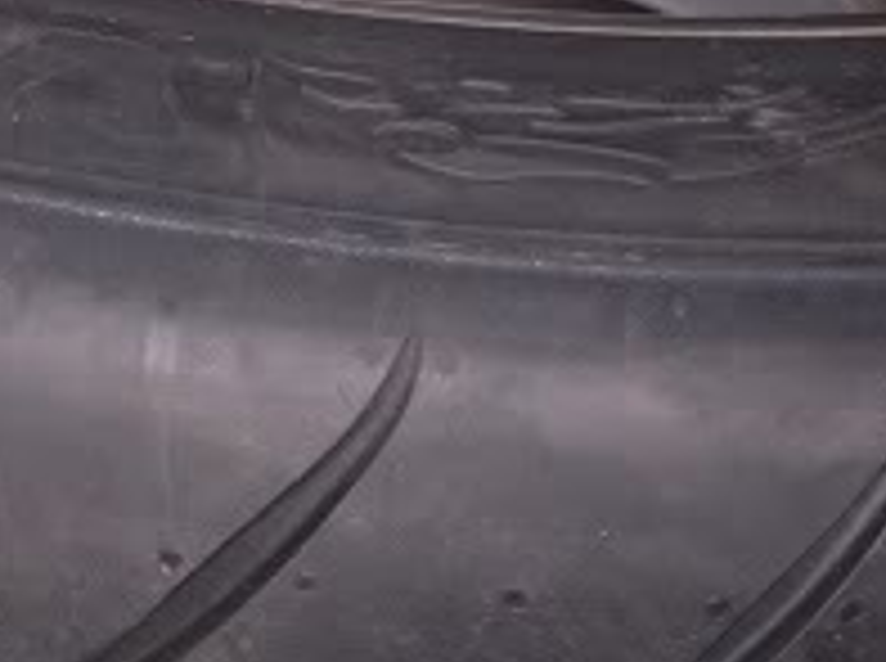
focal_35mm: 116
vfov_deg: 12.6
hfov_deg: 16.3
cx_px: -184
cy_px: -18
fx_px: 2964
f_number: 2.8
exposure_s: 1/60.1
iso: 100
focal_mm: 5.8
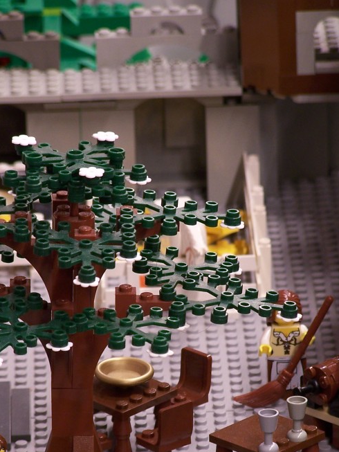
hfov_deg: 4.3
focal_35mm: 342
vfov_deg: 5.8
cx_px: 165
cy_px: 332
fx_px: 4464
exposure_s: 1/2
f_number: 3.2
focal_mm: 36.2
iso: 80
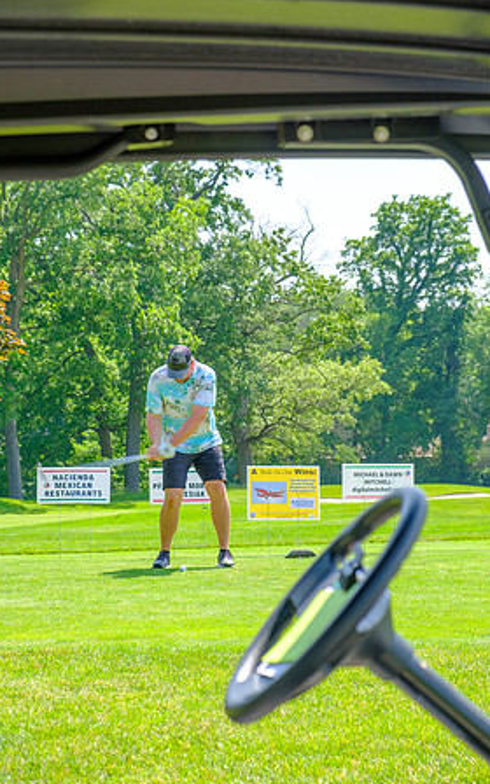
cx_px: 240
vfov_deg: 24.4
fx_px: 1816
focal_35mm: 85
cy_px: 392
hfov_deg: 15.4
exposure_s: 1/320
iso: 200
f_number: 5.6
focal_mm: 55
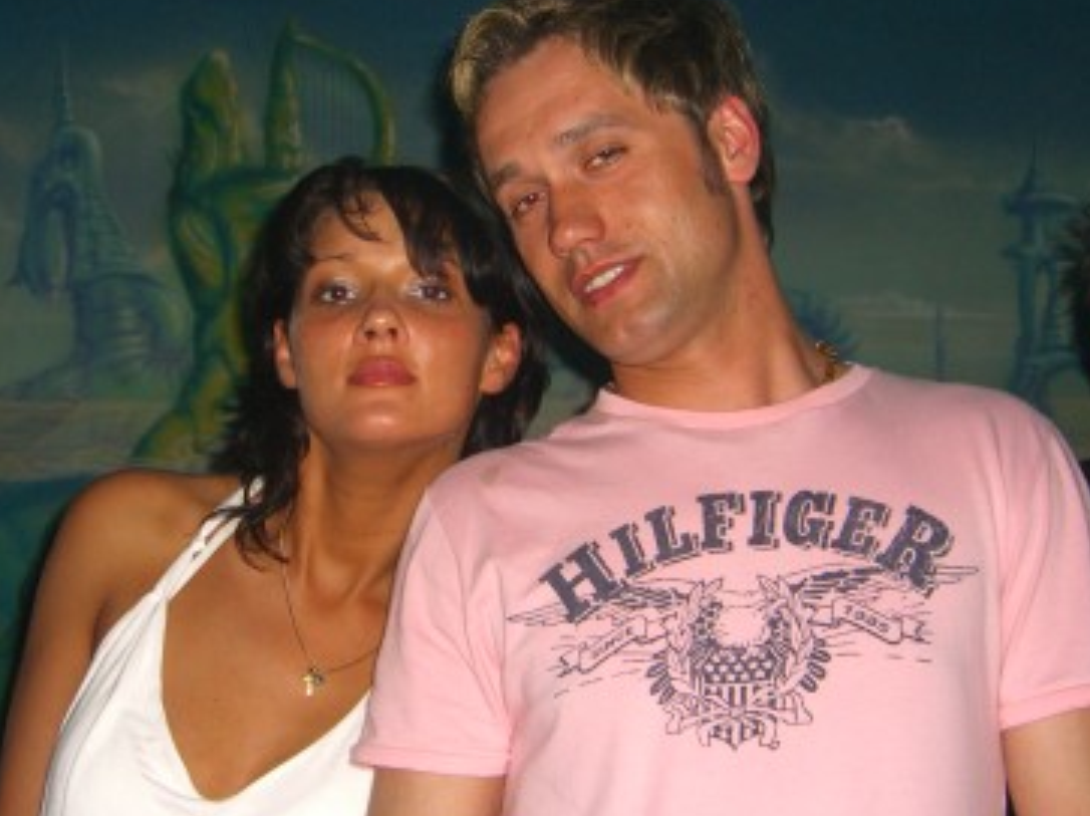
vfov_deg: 23.3
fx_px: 1982
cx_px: 419
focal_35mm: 63
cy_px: 437
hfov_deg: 30.6
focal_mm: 7.9
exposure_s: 1/60
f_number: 2.8
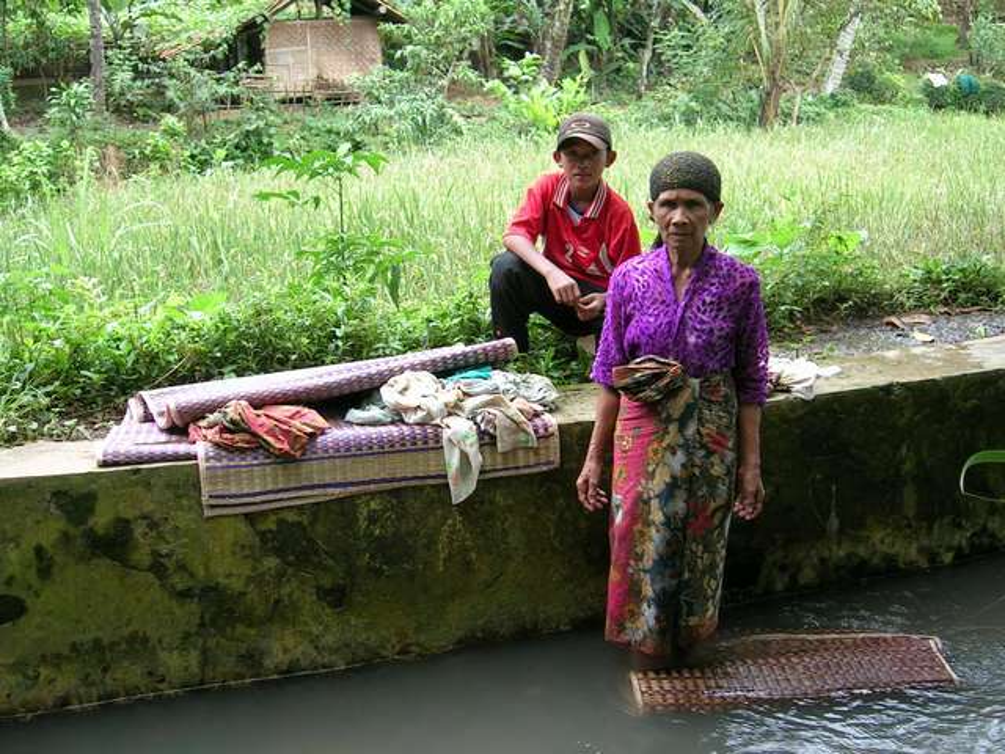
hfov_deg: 42.9
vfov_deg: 32.9
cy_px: 377
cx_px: 502
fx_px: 1277
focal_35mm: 44
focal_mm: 6.7
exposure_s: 1/64.1
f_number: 3
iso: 50
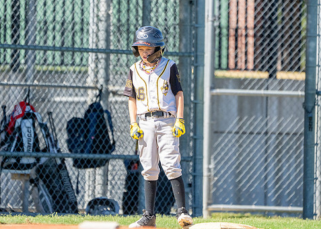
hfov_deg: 2.9
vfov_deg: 2.1
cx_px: 150
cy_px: 84
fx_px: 6250
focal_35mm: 686
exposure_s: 1/4000
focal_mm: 400
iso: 1000
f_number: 5.6
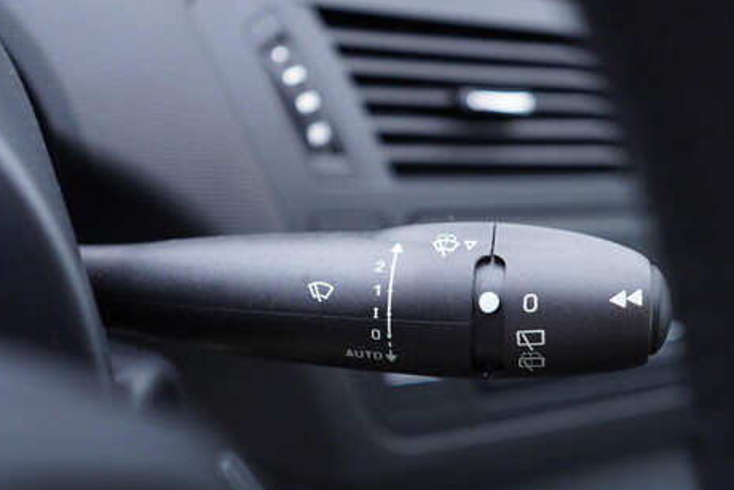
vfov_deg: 31.2
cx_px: 372
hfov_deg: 45.4
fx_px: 877
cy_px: 266
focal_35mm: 43
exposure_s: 1/40
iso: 250
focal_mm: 24
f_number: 2.8
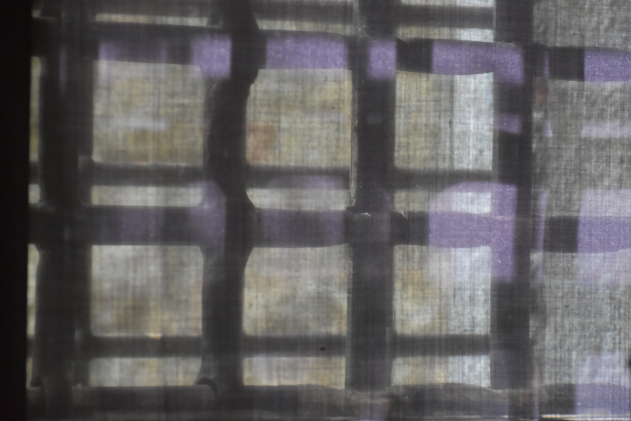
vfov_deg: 6.5
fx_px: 3682
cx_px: 316
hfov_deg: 9.8
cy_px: 210
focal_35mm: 210
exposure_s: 1/250
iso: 2200
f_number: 4.8
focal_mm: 140
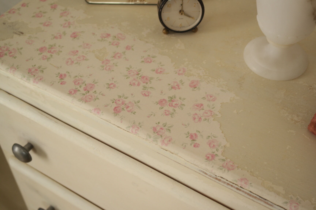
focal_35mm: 53
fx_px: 465
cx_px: 158
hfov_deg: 37.5
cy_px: 105
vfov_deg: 25.5
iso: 100
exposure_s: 1/30
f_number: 5.6
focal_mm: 35
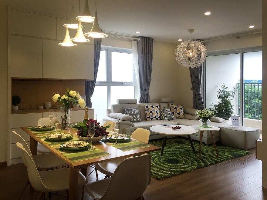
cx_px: 134
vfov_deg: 48.2
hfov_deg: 61.7
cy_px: 100
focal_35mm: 29
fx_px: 224
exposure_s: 1/120
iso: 50
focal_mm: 4.15
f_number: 2.2
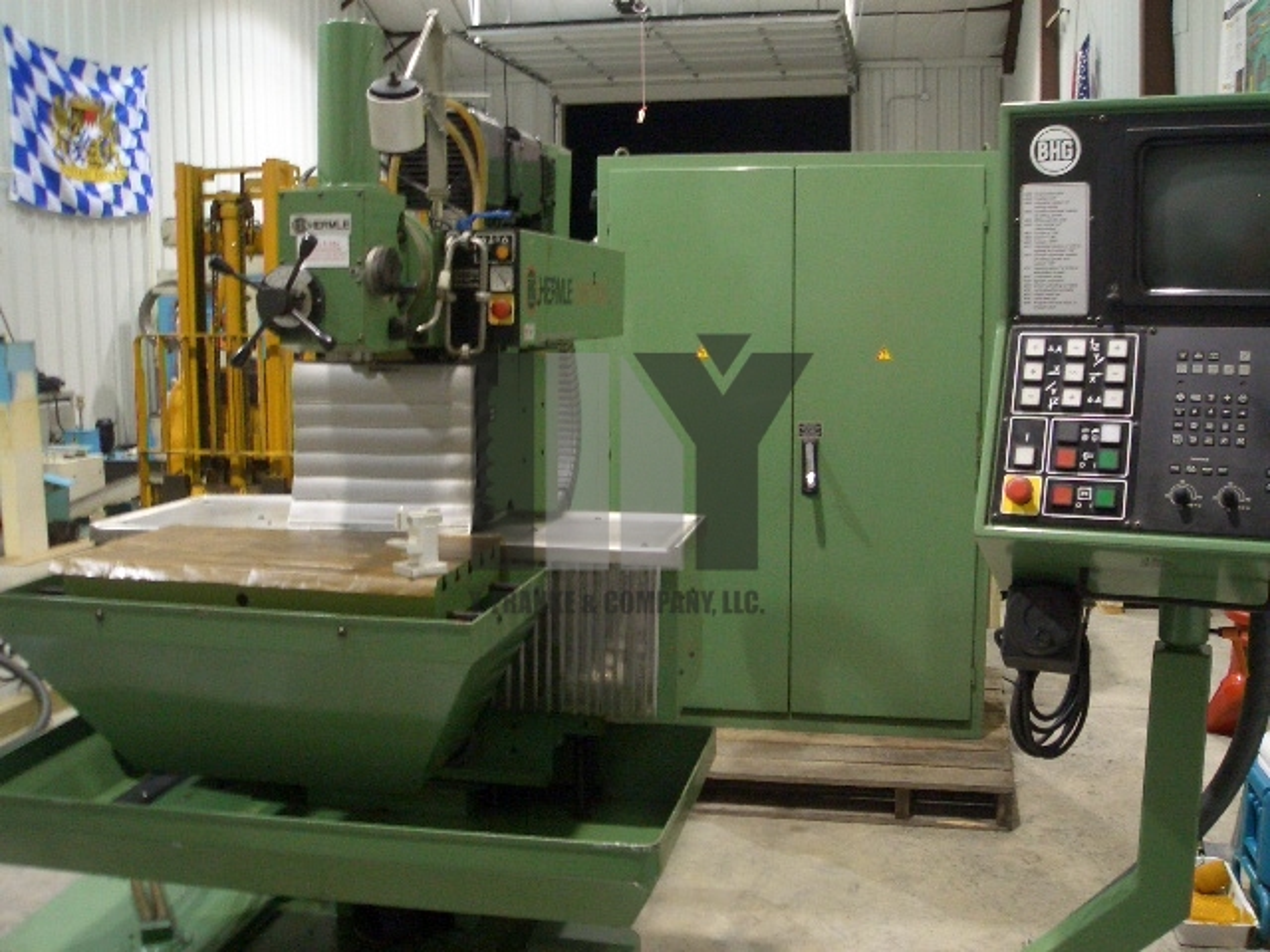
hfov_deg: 51.4
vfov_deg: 39.7
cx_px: 635
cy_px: 476
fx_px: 1321
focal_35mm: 36
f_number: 4
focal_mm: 4.8
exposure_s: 1/13
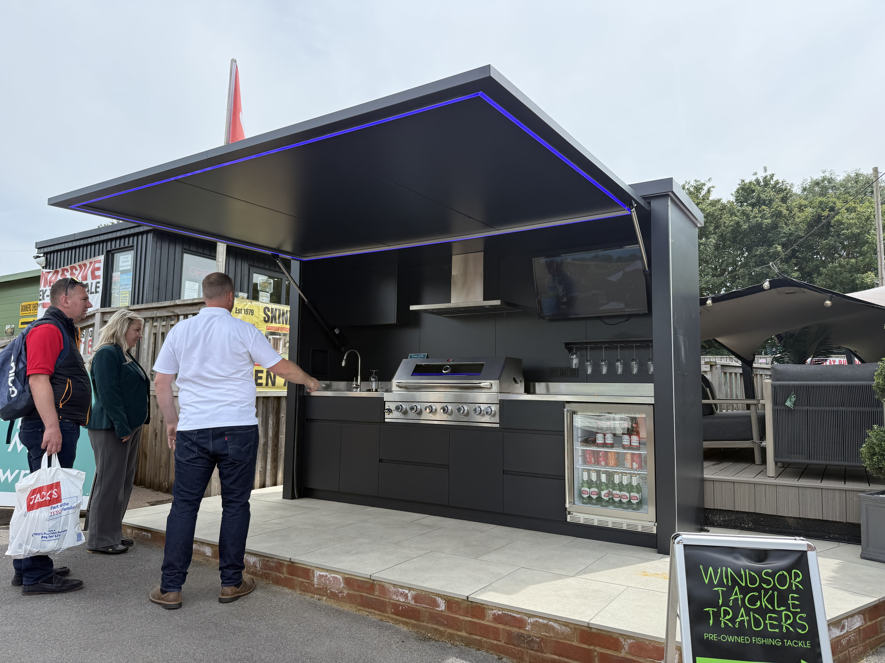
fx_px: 614
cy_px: 332
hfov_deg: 71.6
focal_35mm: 24
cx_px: 442
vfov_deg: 56.8
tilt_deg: +4.8
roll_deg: -2.7
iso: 80
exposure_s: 1/2525
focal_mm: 6.76
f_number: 1.78
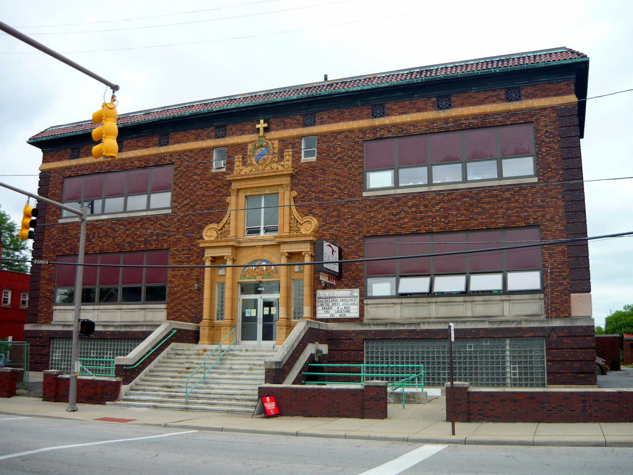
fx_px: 603
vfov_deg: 42.9
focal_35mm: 33
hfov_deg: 55.4
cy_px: 238
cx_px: 316
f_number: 2.8
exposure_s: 1/500
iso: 100
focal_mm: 5.5
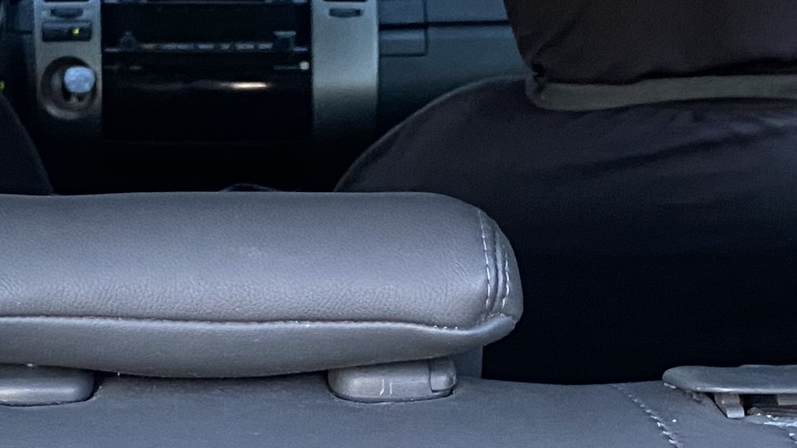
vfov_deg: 11.5
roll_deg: +0.5
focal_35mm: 104
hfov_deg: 20.5
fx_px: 2198
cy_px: 465
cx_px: 255
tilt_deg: -21.2
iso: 320
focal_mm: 4.25
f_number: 1.8
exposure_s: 1/60
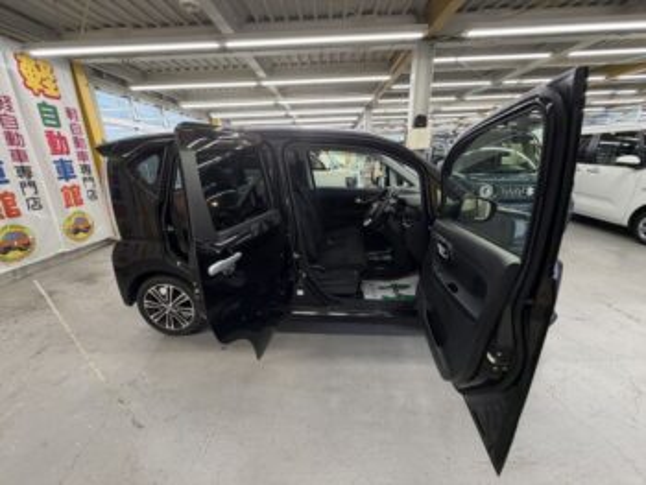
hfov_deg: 102.0
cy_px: 242
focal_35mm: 14
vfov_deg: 85.7
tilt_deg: -16.3
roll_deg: +2.3
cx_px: 323
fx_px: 261
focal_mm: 2.22
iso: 200
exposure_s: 1/50
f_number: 2.2
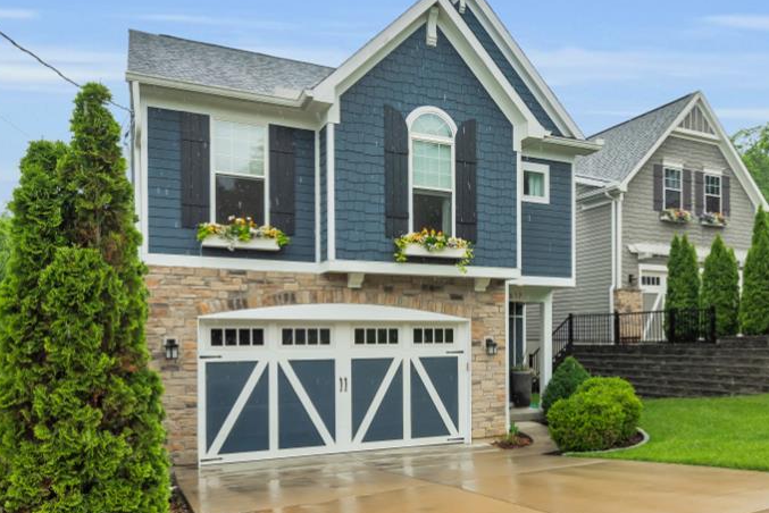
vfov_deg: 41.8
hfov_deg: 59.6
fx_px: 662
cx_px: 473
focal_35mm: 31
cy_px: 344
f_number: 8
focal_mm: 14
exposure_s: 1/500
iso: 800
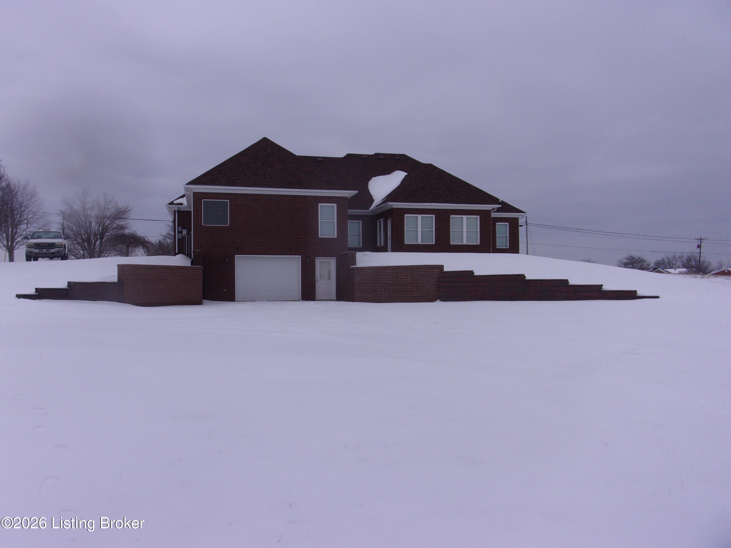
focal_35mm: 28
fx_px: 591
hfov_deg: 63.4
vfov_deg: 49.7
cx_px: 366
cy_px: 274
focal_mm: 5.1
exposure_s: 1/180
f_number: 10.8
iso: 80
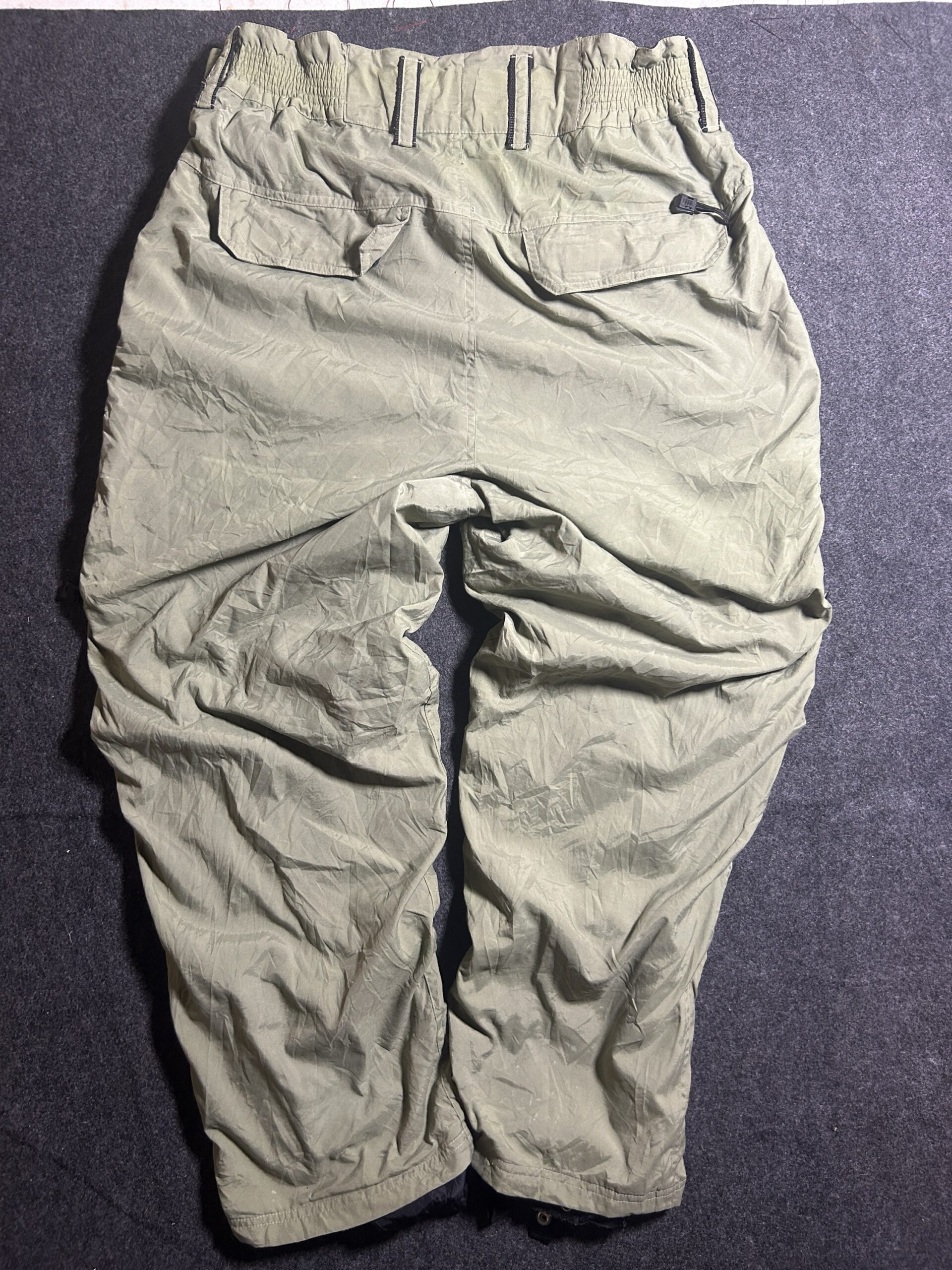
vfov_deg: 67.3
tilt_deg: -67.6
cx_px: 476
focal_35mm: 26
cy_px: 635
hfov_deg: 53.1
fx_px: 953
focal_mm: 5.7
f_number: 1.5
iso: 200
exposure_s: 1/50
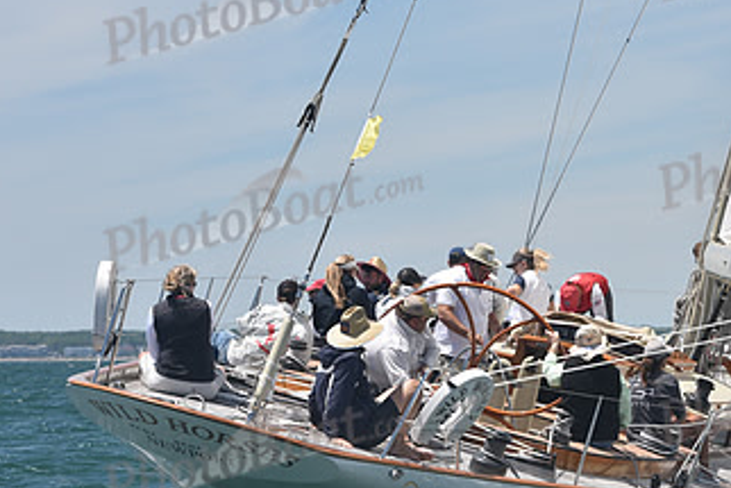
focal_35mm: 209
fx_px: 4246
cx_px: 543
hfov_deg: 9.8
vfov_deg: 6.6
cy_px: 301
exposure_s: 1/800
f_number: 7.1
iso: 320
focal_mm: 116
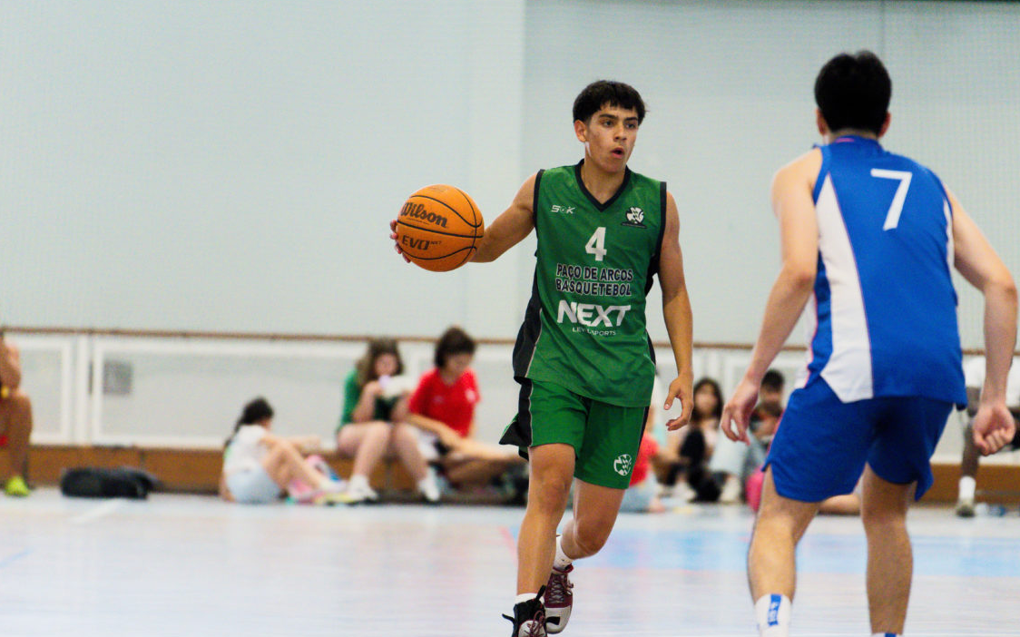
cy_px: 306
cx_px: 571
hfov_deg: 10.0
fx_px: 5809
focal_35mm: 209
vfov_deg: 6.3
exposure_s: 1/2000
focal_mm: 150
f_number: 2.8
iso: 3200
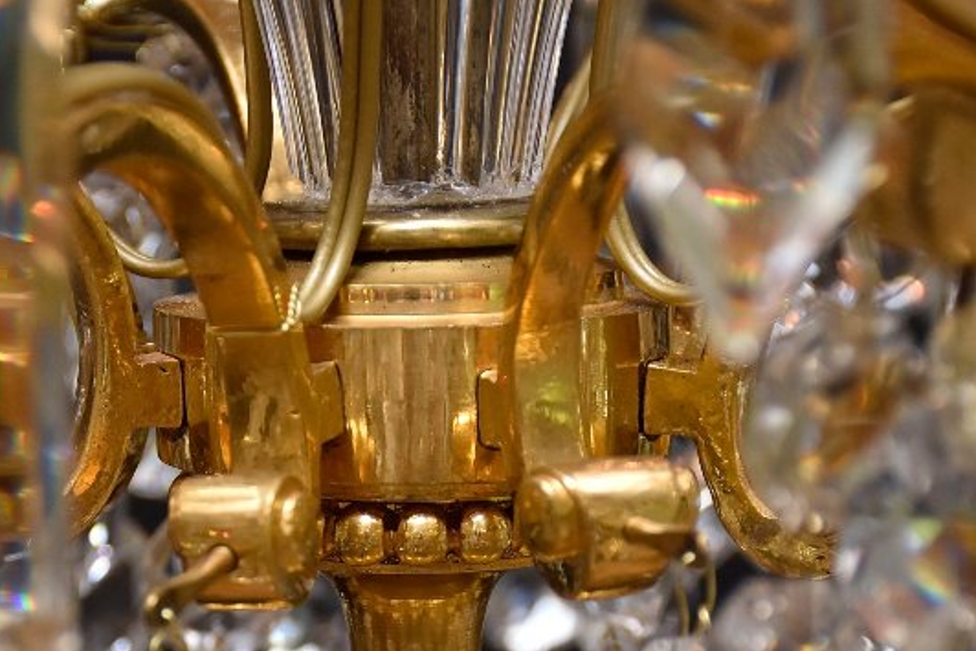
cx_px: 433
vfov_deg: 7.8
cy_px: 699
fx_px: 4773
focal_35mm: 176
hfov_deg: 11.7
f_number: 4.8
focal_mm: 52
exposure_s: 1/160
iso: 640
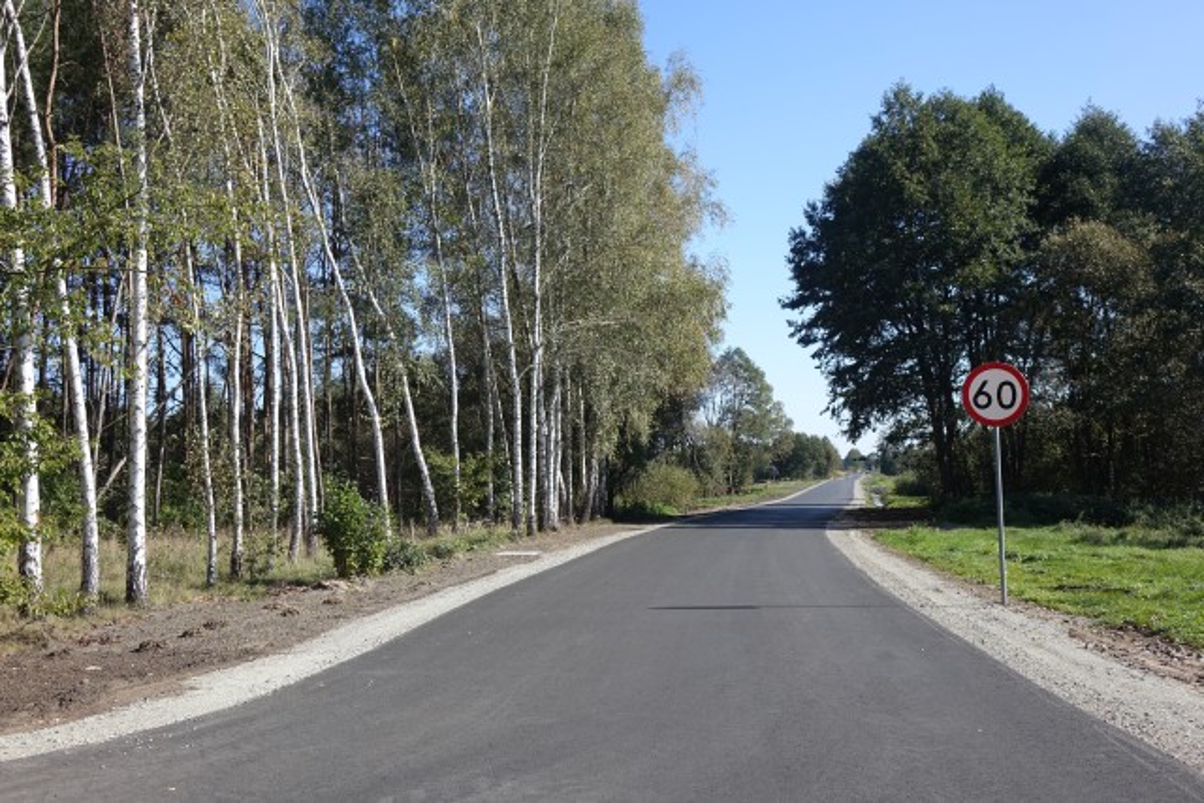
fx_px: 1271
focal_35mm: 38
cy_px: 402
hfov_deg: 50.7
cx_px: 602
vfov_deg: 35.1
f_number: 4
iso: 125
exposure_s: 1/640
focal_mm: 13.94
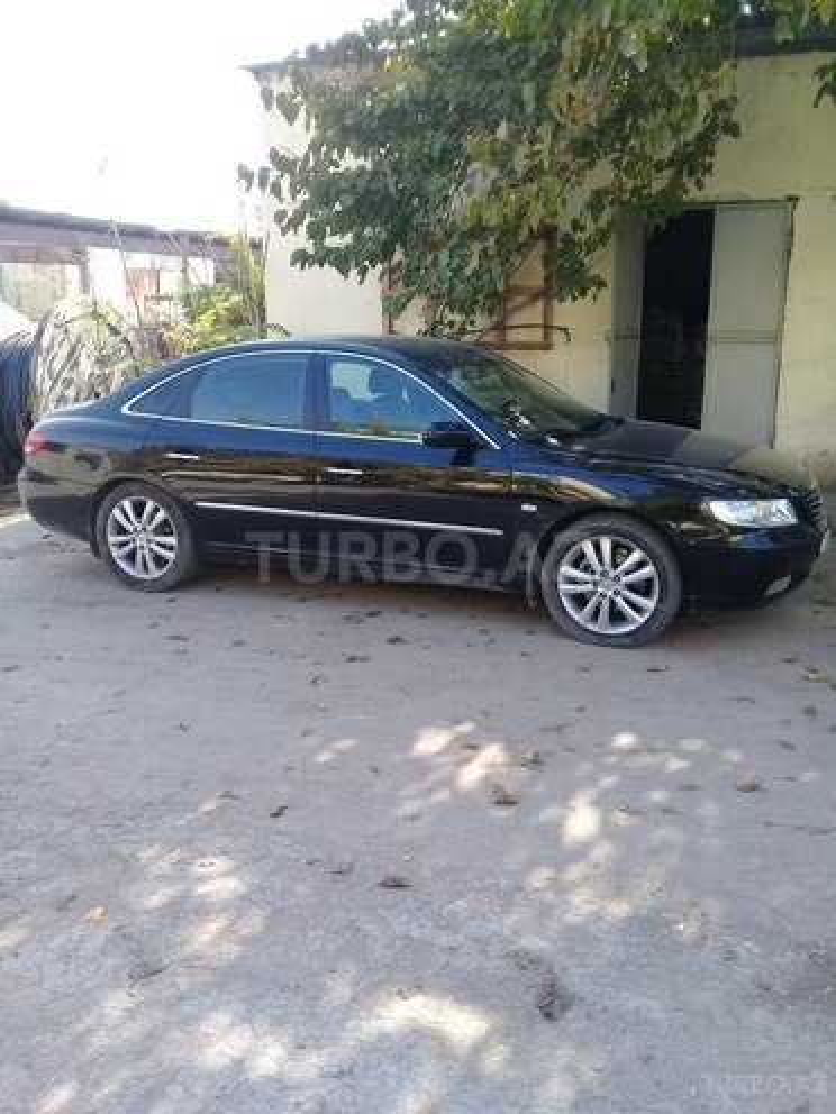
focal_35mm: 31
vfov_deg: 58.4
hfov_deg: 45.4
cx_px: 418
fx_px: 998
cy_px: 557
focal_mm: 3.3
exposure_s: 1/189
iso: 50
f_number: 2.2
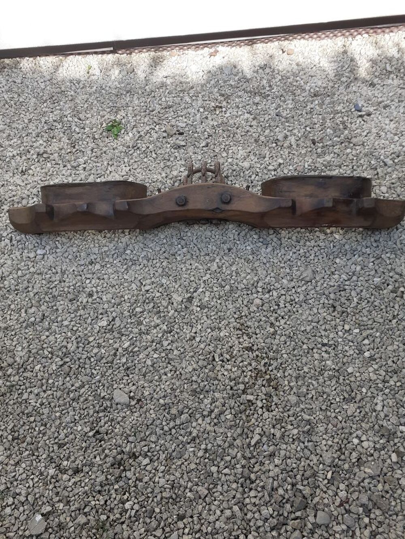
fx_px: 421
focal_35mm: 27
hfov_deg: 51.4
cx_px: 202
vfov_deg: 65.3
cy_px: 270
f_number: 1.9
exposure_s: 1/664
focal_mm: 3.6
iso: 40
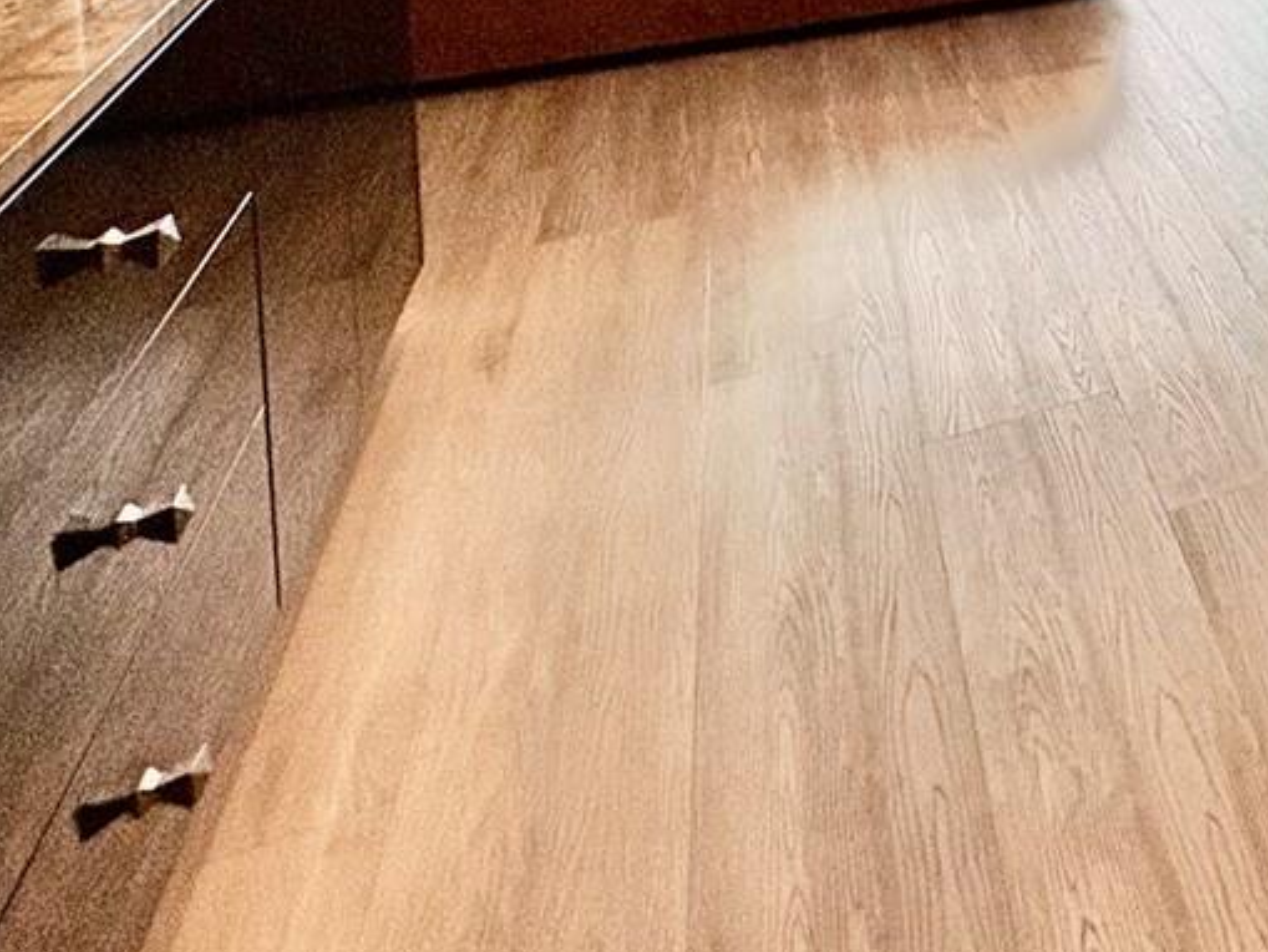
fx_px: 1612
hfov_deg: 30.9
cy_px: -366
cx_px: 1739
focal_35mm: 44
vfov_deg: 26.5
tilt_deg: -5.1
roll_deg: -0.1
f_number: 2.2
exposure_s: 1/120
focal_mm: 2.22
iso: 250
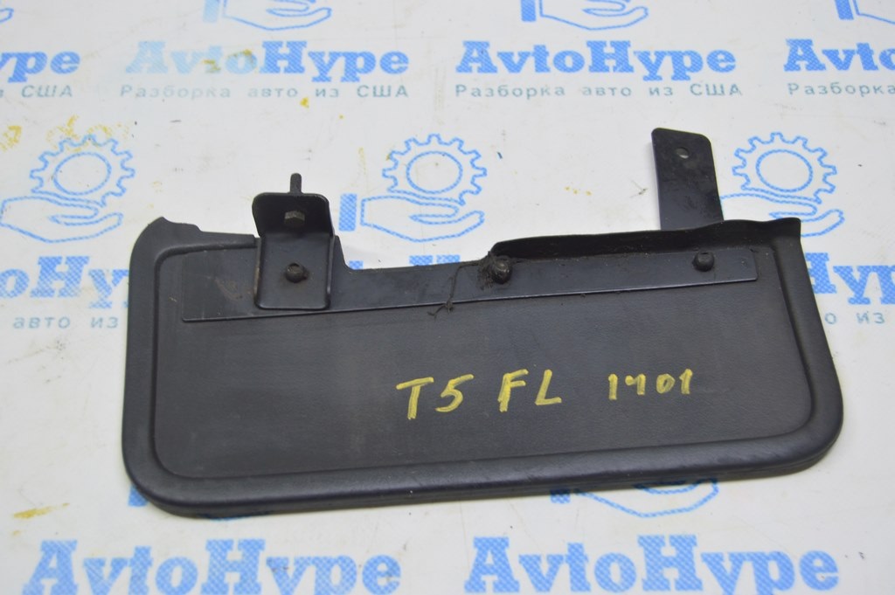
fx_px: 1192
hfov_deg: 41.1
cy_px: 298
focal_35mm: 48
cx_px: 448
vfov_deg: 28.0
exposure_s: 1/20
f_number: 5.6
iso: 400
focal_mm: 32
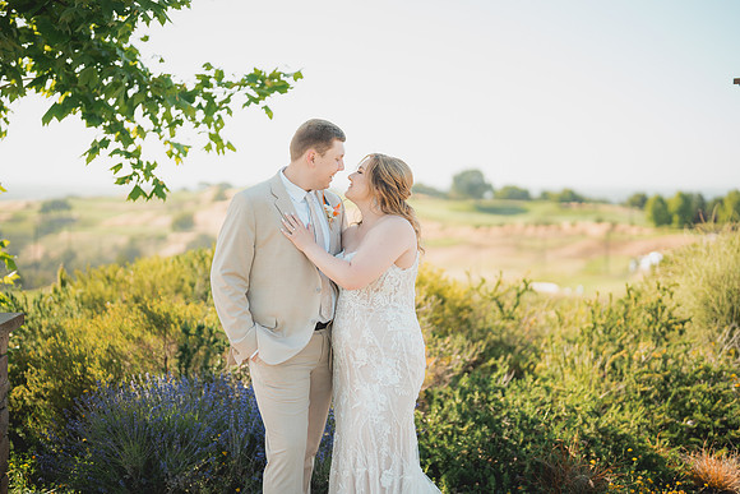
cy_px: 247
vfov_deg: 27.0
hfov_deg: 39.6
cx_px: 370
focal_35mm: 50
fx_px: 1028
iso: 50
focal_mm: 50
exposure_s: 1/1600
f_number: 1.2
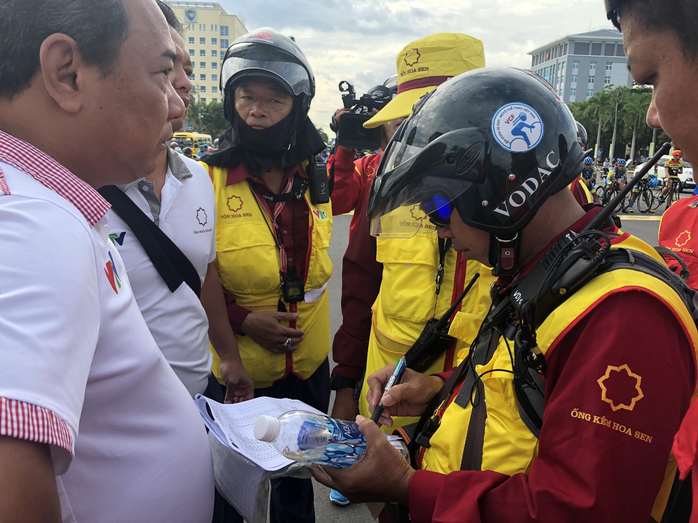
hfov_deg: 63.4
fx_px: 565
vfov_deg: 49.7
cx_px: 349
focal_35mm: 28
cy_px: 262
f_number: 1.8
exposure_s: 1/475
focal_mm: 4
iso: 20
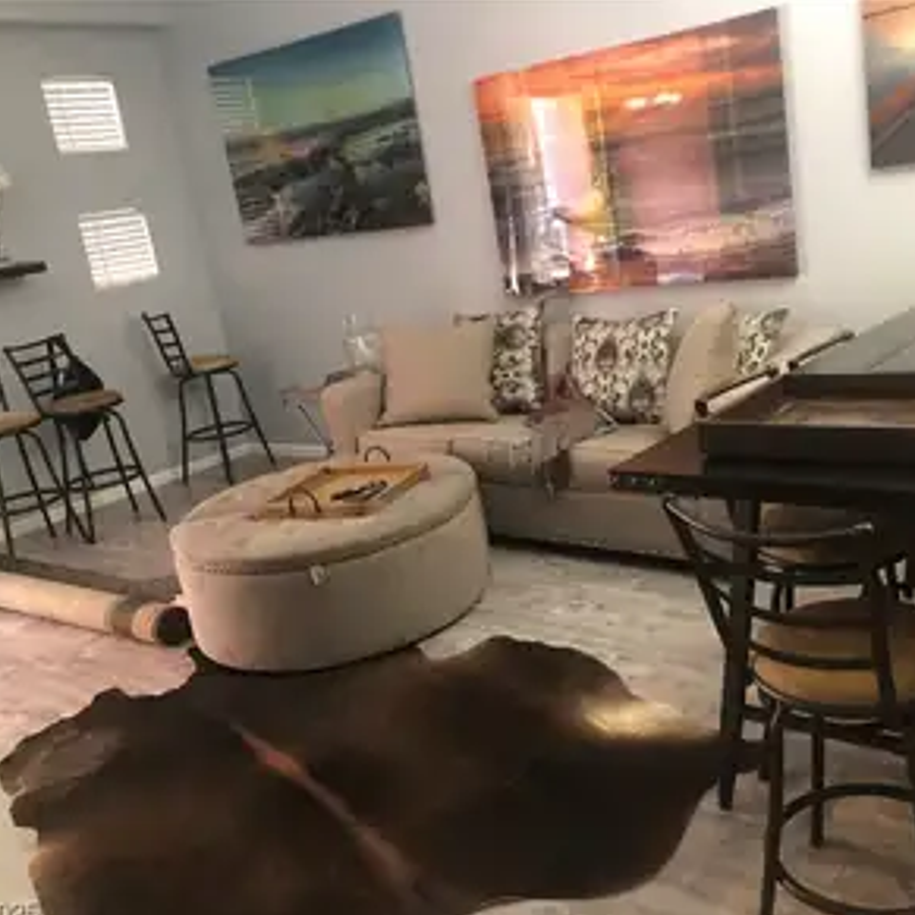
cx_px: 544
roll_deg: +9.1
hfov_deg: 48.2
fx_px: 1017
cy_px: 469
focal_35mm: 34
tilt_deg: -15.6
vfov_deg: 48.4
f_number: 1.8
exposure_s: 1/13
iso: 100
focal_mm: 3.99
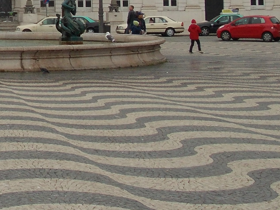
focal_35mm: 124
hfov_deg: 15.3
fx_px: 1003
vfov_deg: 11.5
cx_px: -64
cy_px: -86
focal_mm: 6.1
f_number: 3.3
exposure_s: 1/250
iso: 100
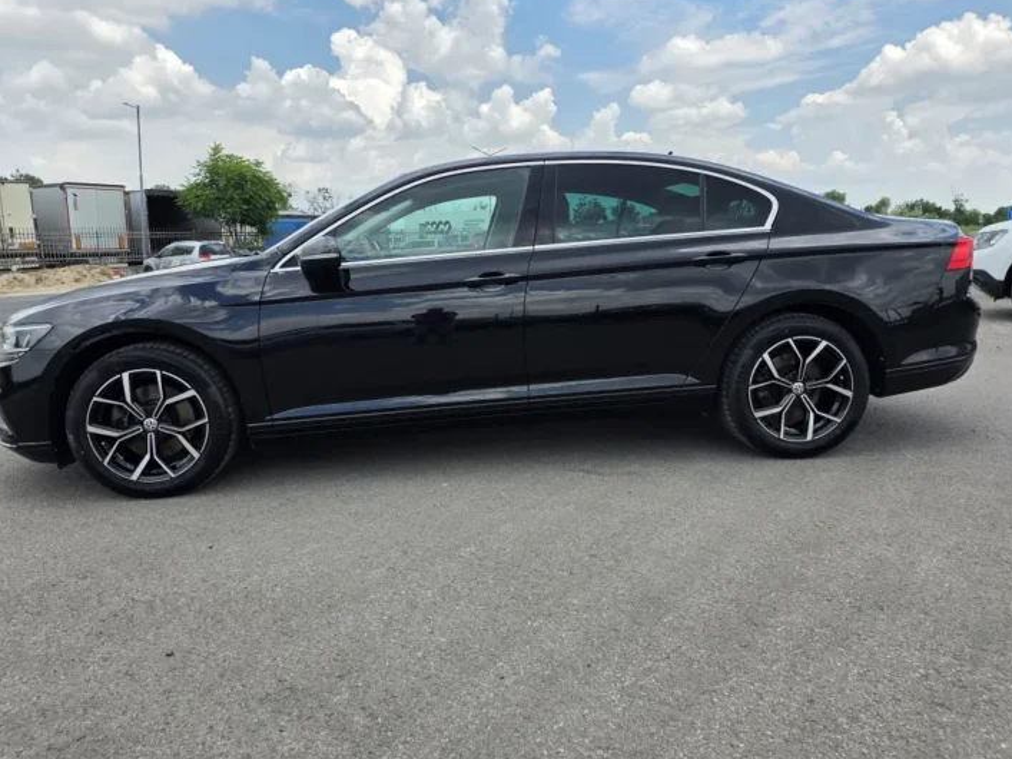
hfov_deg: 69.4
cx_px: 492
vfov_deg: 54.8
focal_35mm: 25
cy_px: 348
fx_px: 731
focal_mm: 6.25
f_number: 1.7
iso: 80
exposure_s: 1/4057
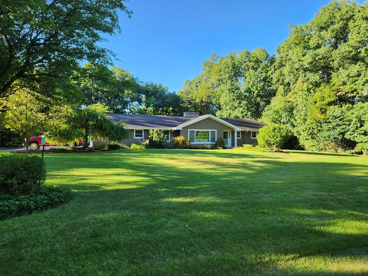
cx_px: 184
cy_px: 138
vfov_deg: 58.9
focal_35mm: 23
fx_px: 245
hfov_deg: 73.9
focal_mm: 5.4
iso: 20
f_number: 1.8
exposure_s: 1/294
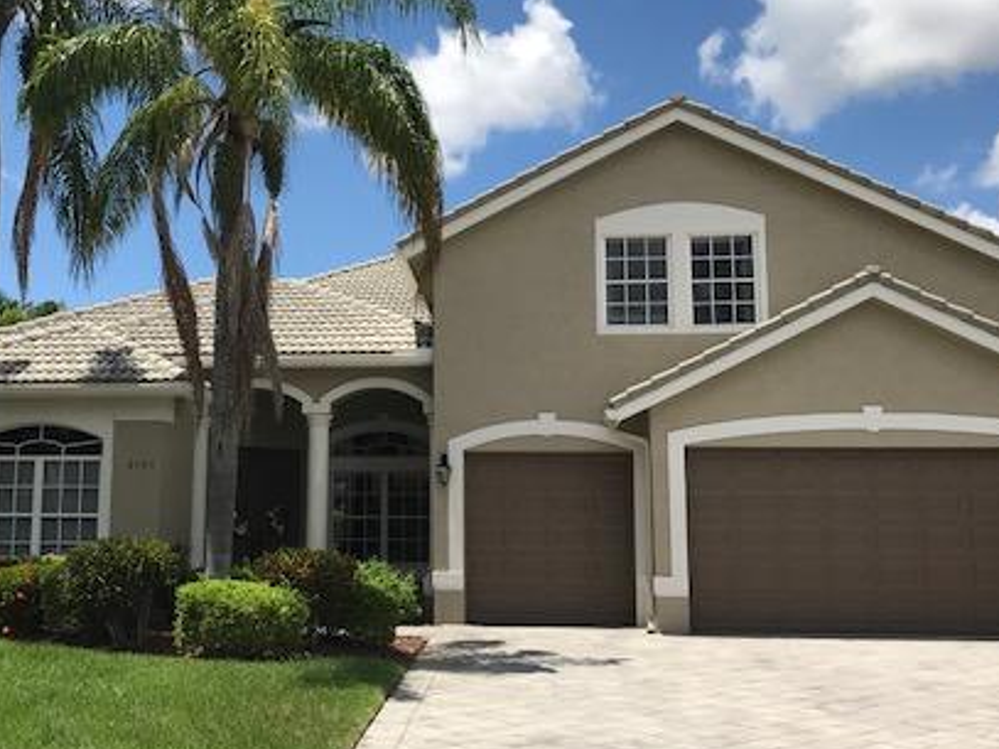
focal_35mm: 44
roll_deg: -0.3
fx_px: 1269
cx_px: 407
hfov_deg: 42.8
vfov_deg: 32.8
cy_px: 351
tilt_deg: +8.7
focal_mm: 3.99
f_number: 1.8
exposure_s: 1/3096
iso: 20
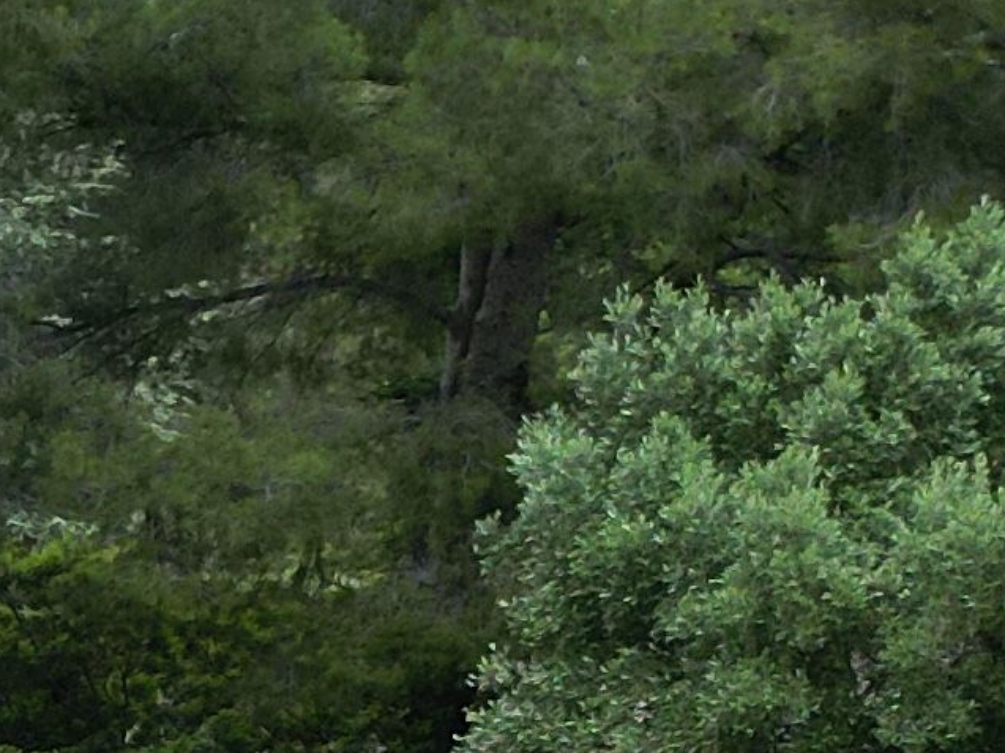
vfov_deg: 8.7
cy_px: 1927
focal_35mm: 152
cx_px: -1575
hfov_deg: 10.7
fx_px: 4410
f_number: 1.7
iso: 130
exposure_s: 1/1000
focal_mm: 6.72
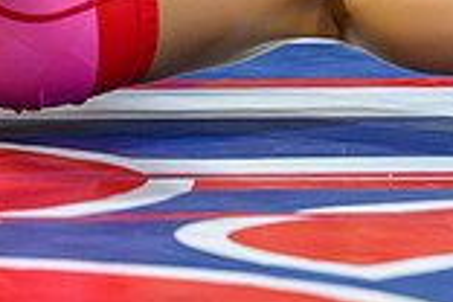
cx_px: -199
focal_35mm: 594
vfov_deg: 2.3
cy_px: -151
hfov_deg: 3.5
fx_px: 7474
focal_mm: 120
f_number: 3.5
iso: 20000
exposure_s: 1/800
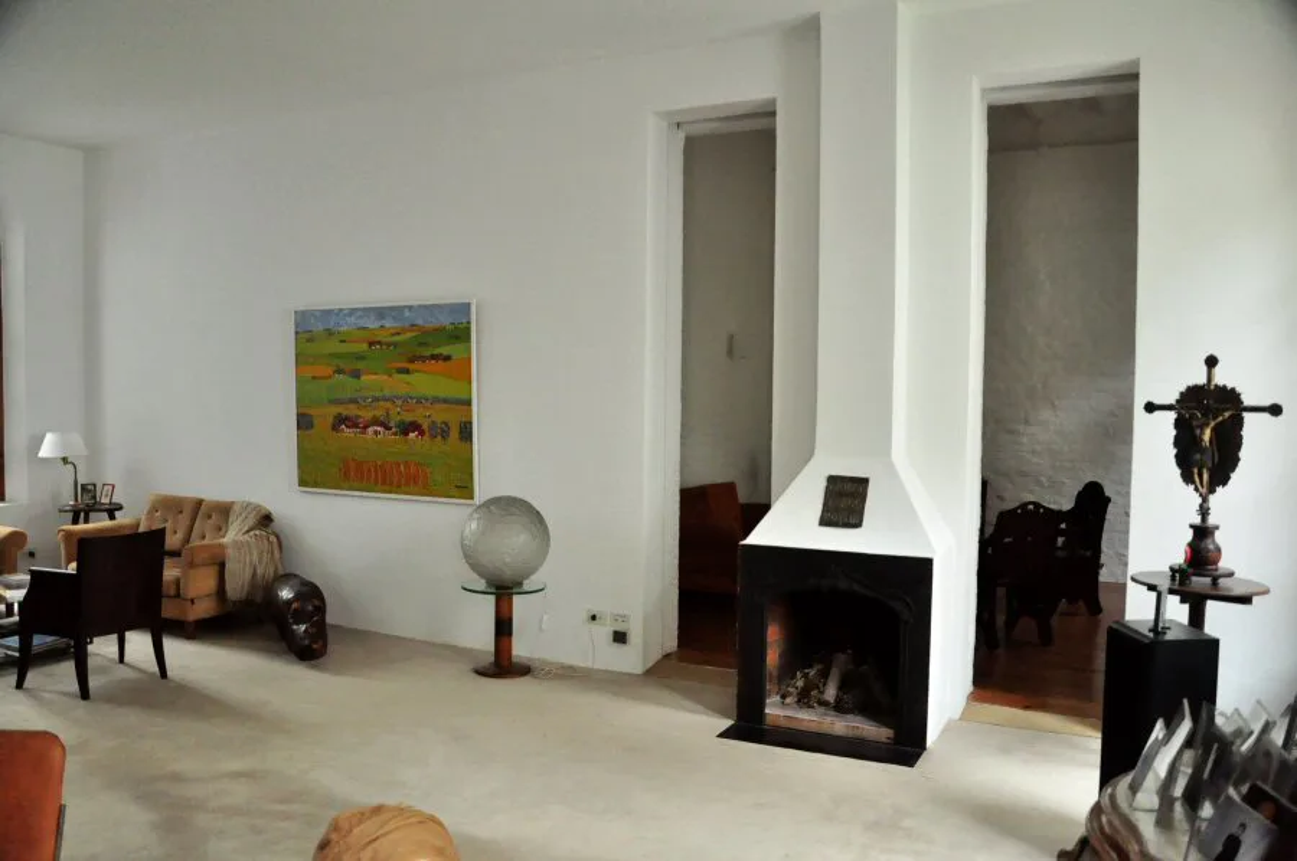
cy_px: 430
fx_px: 972
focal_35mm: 27
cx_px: 648
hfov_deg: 67.4
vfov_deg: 47.8
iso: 2500
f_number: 3.8
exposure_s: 1/60
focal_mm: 18
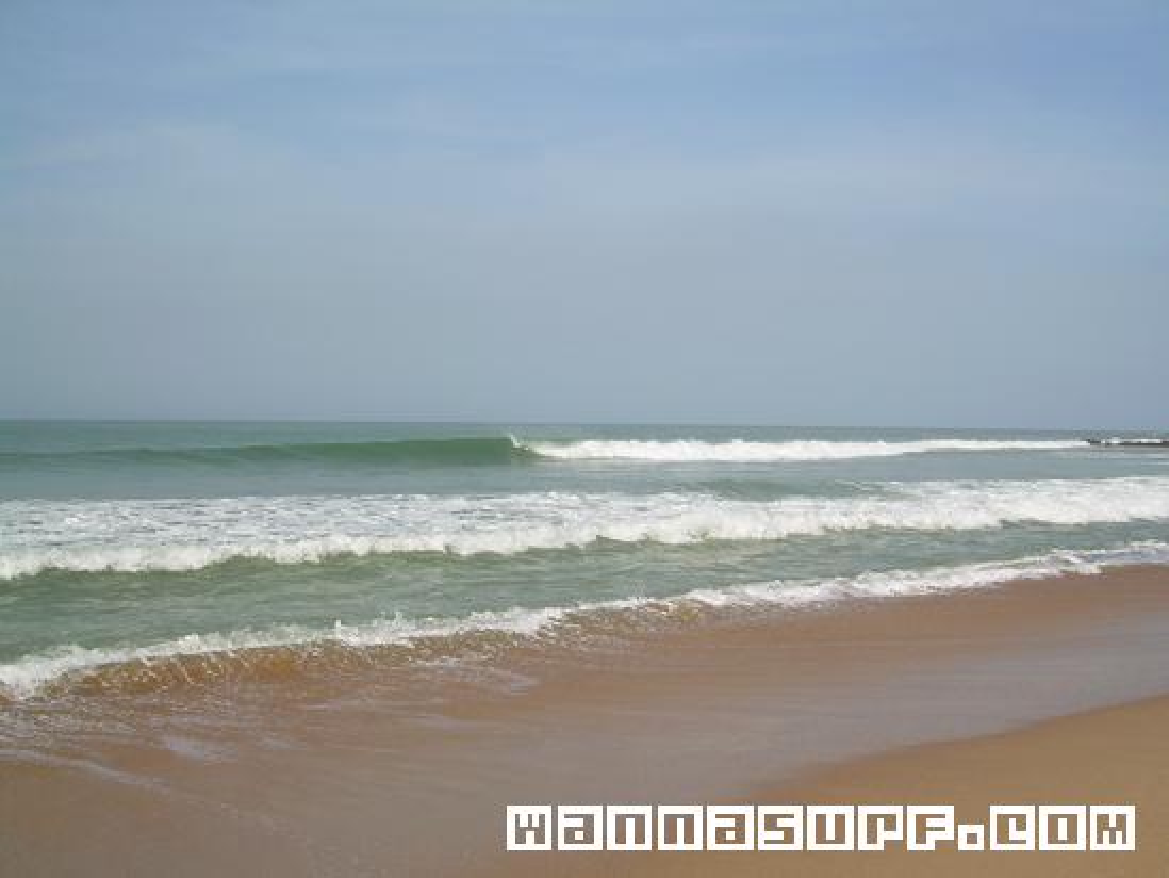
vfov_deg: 37.7
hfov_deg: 49.0
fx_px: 1284
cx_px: 584
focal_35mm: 38
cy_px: 439
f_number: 4.6
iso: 50
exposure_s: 1/594
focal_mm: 6.3
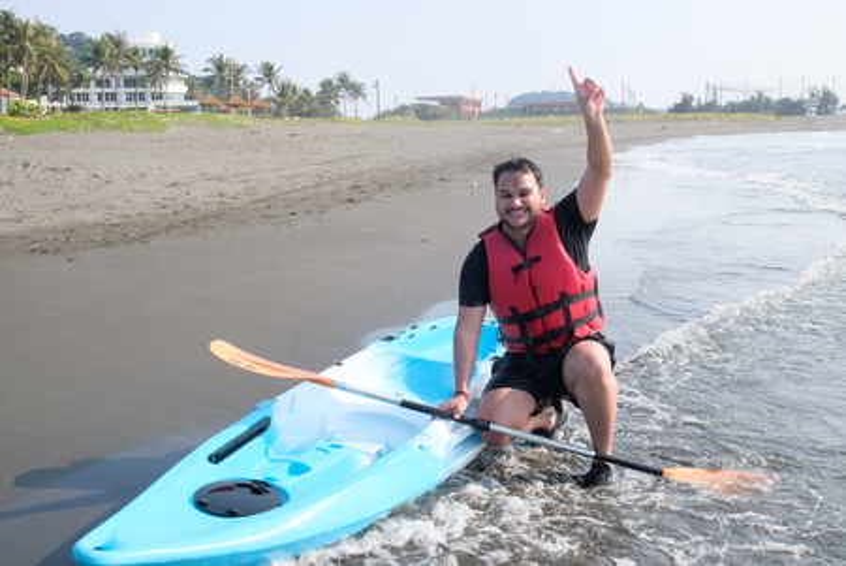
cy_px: 283
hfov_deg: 50.7
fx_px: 894
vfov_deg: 35.1
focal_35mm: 38
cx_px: 423
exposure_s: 1/340
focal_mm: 25.4
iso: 400
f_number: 8
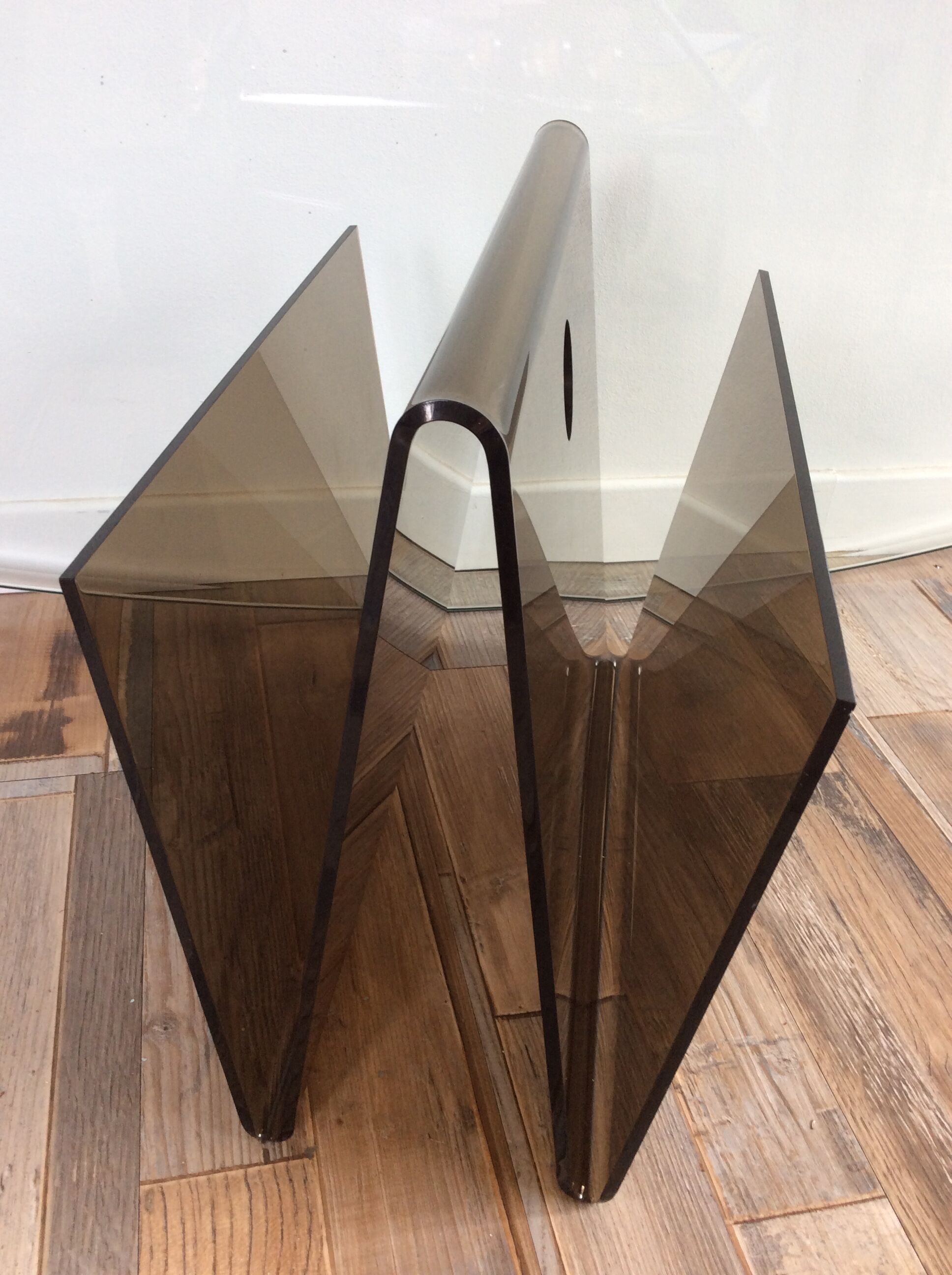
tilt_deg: -32.4
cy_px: 638
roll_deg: -3.4
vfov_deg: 56.9
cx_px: 476
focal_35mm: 32
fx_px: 1177
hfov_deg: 44.1
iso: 50
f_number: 2.4
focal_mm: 3.3
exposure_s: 1/25
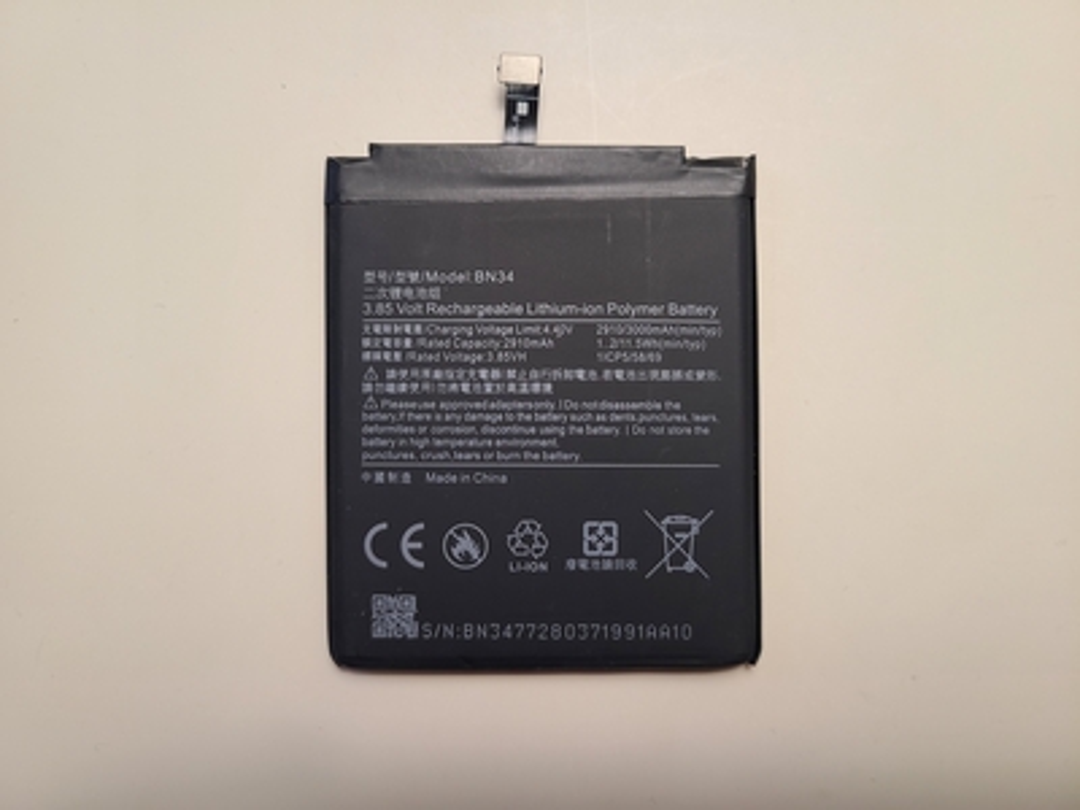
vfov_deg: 53.1
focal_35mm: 26
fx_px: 811
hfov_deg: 67.3
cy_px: 405
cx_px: 540
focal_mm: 5.4
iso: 64
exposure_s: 1/50
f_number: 1.8
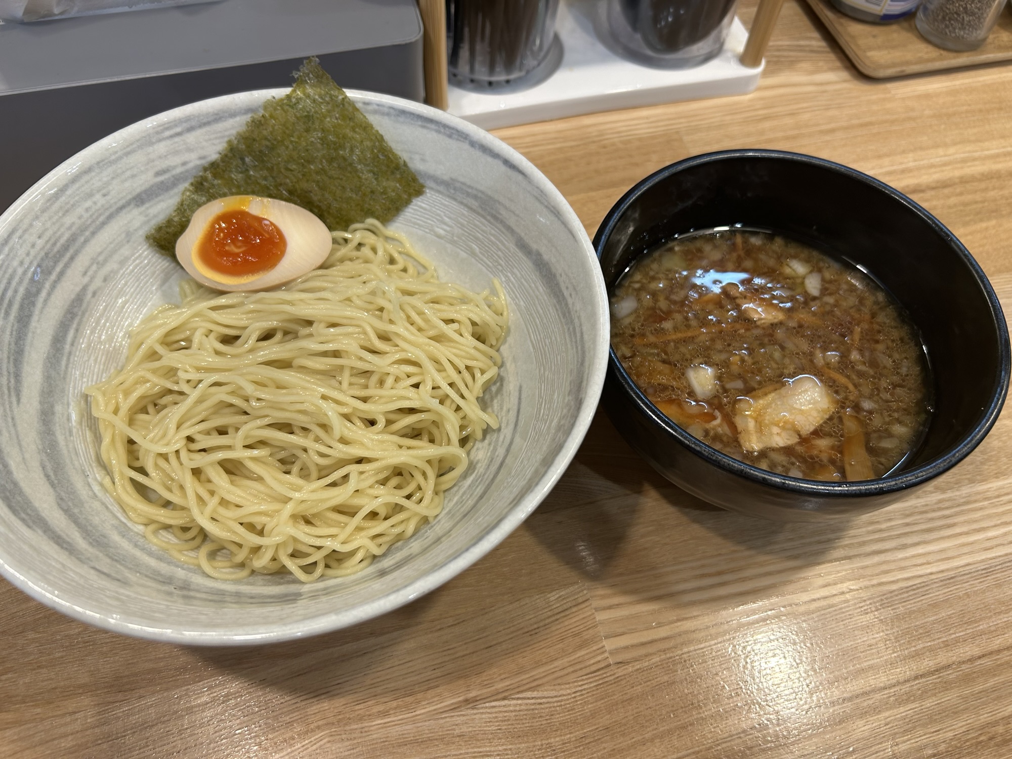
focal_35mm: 26
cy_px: 380
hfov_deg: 67.3
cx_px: 506
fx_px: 760
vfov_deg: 53.1
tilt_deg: -57.3
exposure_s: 1/100
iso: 50
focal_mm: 5.7
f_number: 1.5
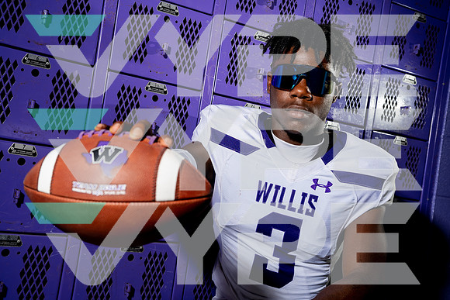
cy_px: 150
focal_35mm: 50
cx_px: 225
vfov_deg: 27.0
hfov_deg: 39.6
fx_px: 625
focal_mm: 50
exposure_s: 1/250
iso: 200
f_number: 5.6
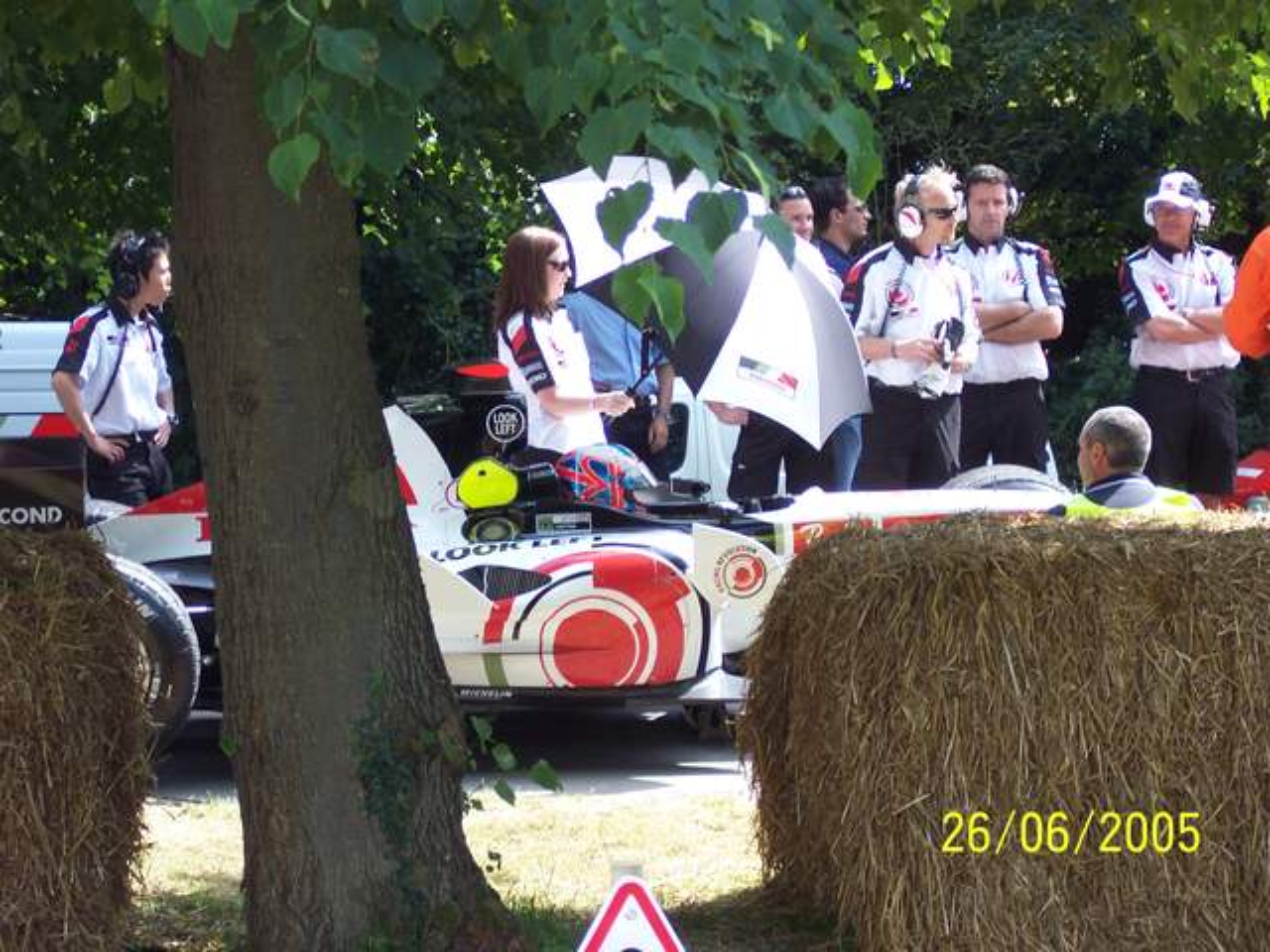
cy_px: 476
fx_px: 4182
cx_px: 635
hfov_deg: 17.3
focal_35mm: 114
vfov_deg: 13.0
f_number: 4.8
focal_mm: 24
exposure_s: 1/125
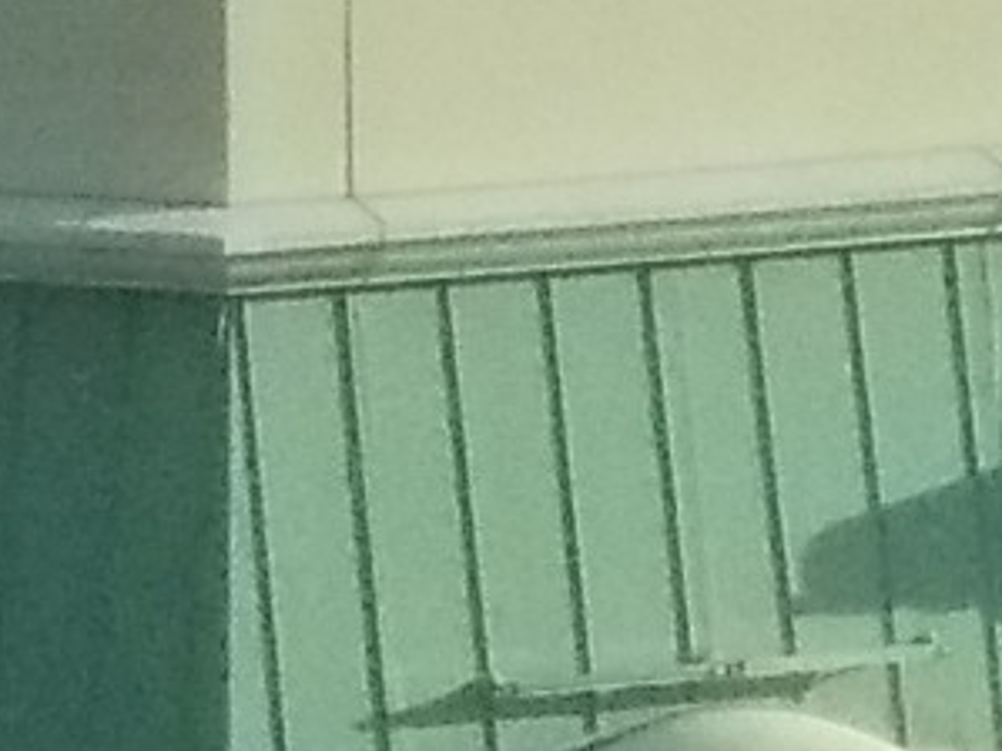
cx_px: 2714
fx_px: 21759
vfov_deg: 2.0
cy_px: -1559
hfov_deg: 2.6
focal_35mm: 752
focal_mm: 17.6
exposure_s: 1/250
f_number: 5.5
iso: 450
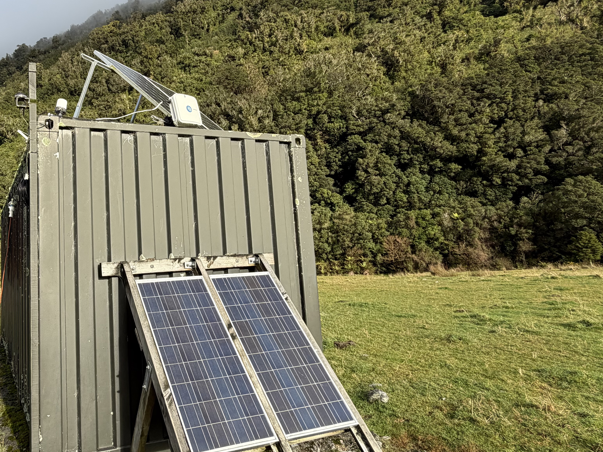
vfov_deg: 53.0
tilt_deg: +7.3
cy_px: 205
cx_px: 145
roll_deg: +2.2
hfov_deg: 63.1
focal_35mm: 26
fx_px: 453
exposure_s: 1/672
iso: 40
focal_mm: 2.22
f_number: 2.2
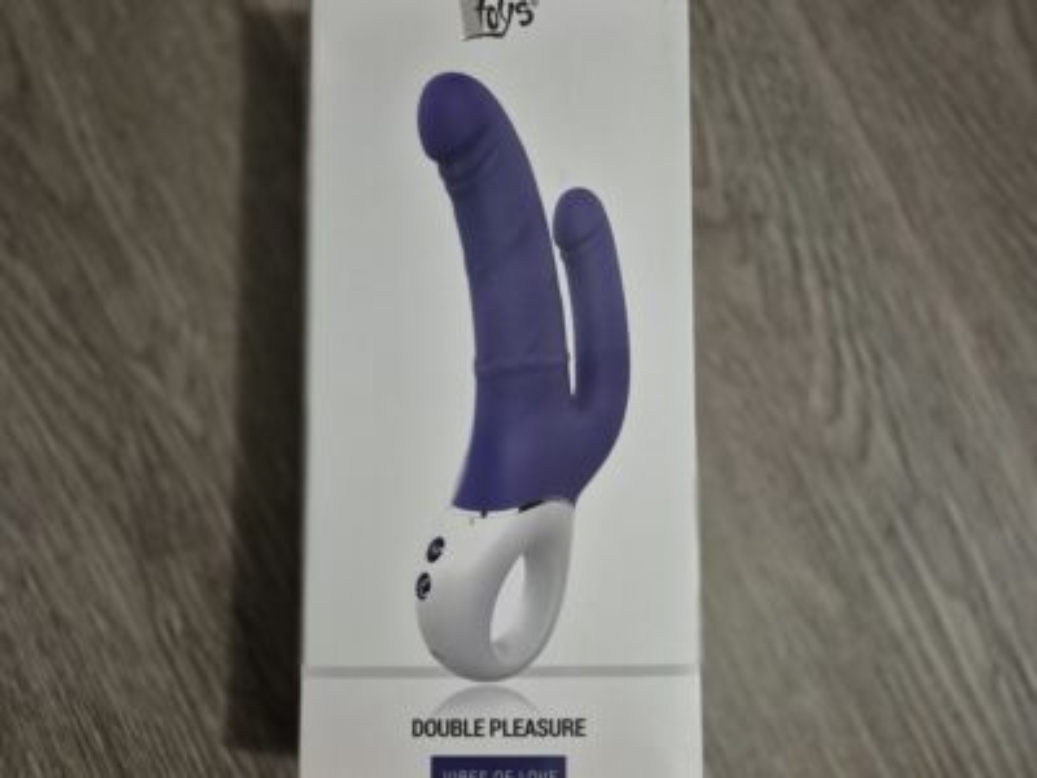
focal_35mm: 23
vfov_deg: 58.9
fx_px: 689
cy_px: 389
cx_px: 518
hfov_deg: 73.9
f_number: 1.8
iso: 1600
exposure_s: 1/100
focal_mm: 5.4
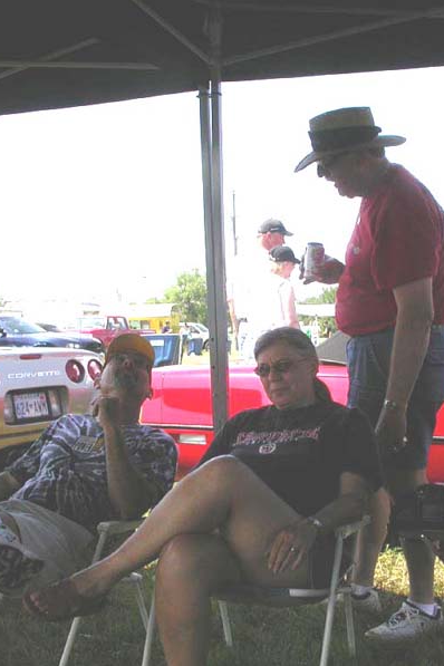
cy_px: 334
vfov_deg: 37.5
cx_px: 271
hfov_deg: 25.5
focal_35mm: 53
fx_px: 980
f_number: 6.7
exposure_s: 1/377
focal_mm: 7.85
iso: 100
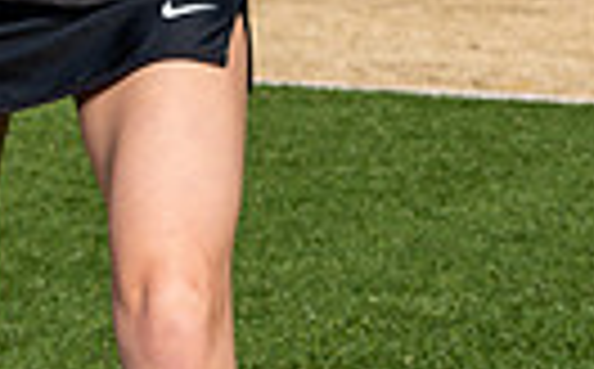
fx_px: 2812
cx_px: 119
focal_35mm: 174
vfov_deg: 7.0
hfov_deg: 12.0
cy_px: -576
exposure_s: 1/320
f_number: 7.1
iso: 64
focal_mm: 50
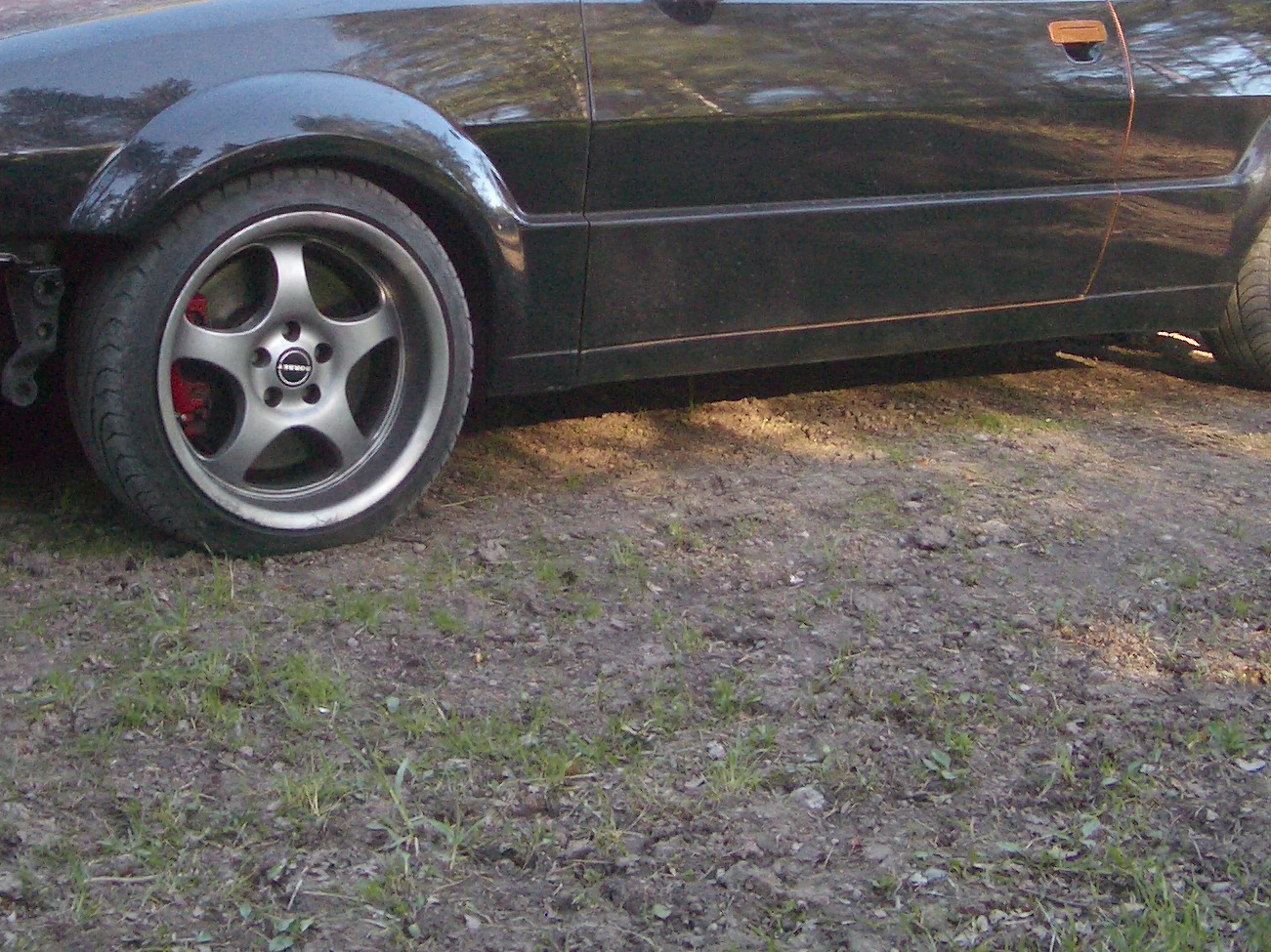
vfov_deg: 23.4
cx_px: 532
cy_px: 255
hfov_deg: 31.1
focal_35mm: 62
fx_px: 2276
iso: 100
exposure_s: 1/100
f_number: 2.6
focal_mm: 5.8
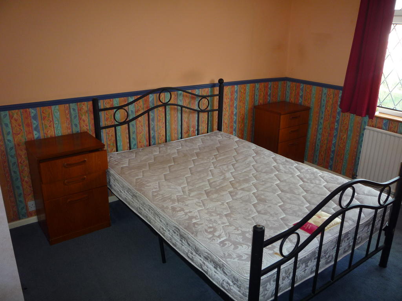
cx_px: 201
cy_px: 150
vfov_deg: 46.8
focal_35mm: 30
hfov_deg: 60.0
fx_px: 348
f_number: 3.3
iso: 100
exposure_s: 1/30
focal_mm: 5.2
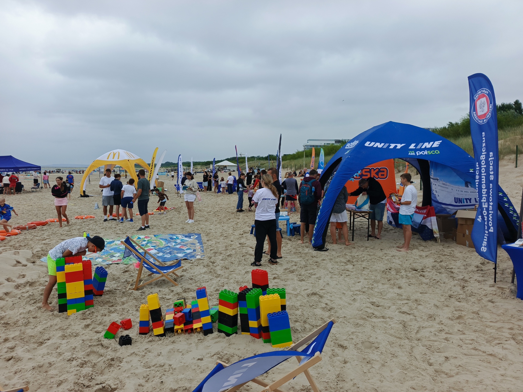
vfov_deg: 54.9
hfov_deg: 69.4
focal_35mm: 25
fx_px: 378
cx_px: 257
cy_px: 203
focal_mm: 5.25
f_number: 1.75
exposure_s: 1/233
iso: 50
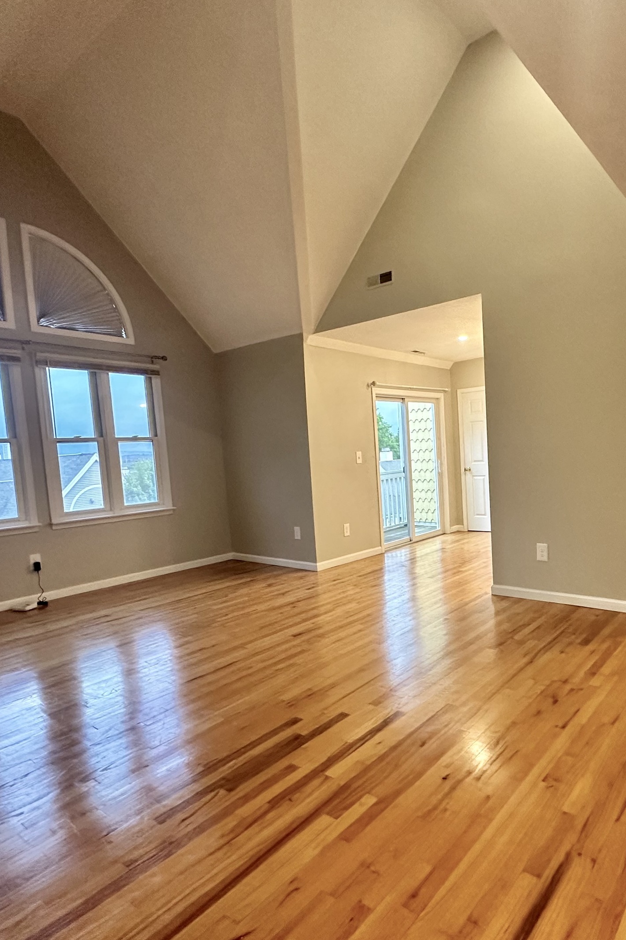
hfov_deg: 58.5
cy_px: 493
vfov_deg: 81.2
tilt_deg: -4.7
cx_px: 402
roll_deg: +3.0
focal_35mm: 21
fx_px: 548
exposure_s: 1/120
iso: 320
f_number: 2.2
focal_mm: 2.22
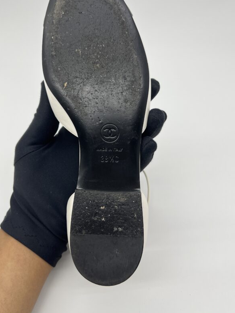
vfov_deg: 53.7
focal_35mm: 34
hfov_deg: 41.7
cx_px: 100
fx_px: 308
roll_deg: +2.5
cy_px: 132
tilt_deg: -44.7
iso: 40
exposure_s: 1/157
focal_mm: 5.7
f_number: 1.5
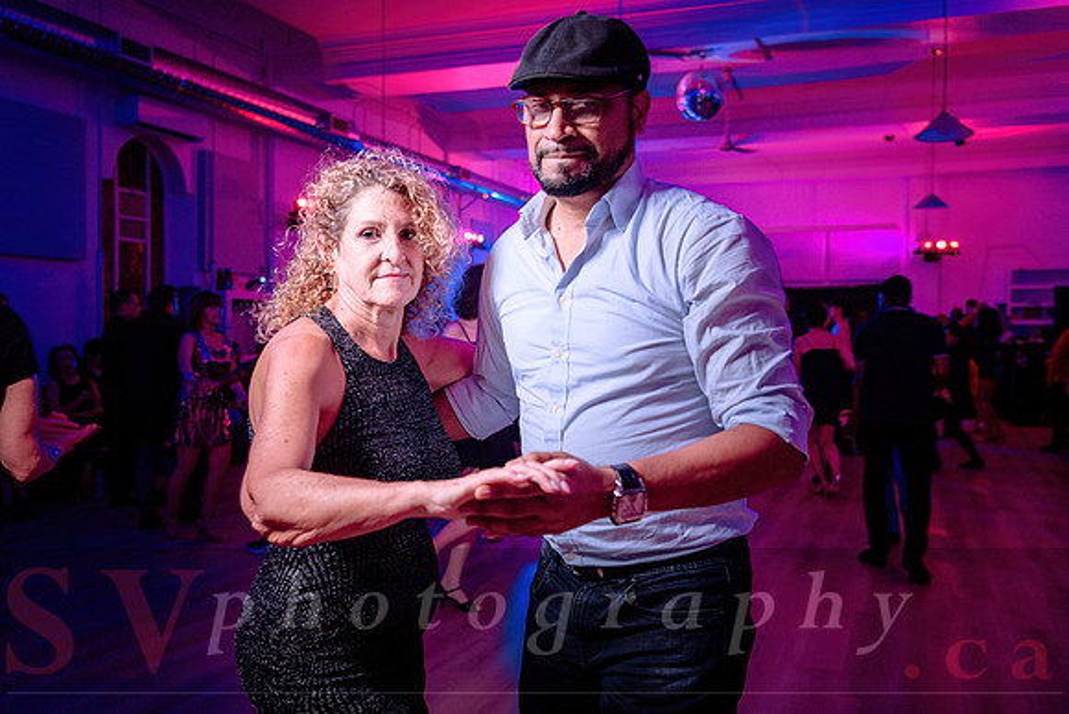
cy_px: 357
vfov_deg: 38.9
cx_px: 534
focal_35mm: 34
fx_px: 1010
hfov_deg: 55.8
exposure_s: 1/60
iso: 800
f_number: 3.5
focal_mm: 34
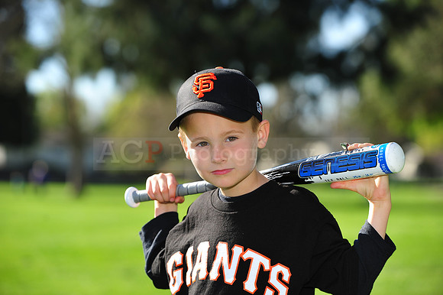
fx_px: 1476
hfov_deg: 17.1
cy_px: 148
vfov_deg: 11.4
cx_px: 222
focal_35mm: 120
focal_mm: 120
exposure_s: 1/800
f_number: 4.5
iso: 200
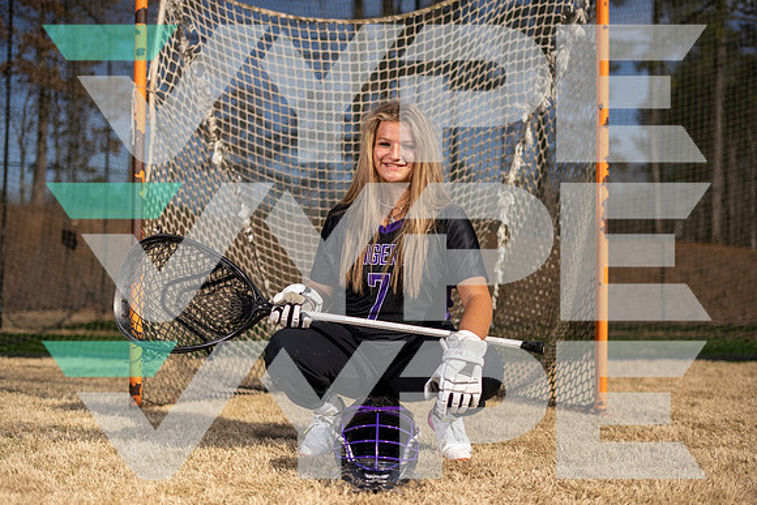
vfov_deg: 27.0
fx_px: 1052
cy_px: 252
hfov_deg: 39.6
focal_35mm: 50
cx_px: 378
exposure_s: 1/8000
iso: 64
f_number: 1.8
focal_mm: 50
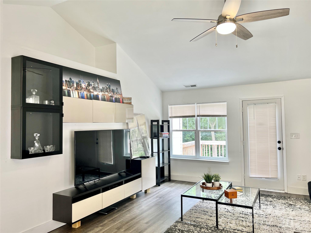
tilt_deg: +1.5
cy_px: 116
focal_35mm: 26
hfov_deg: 67.3
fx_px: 234
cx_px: 156
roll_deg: +0.7
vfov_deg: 53.1
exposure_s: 1/120
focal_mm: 5.7
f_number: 1.5
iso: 80
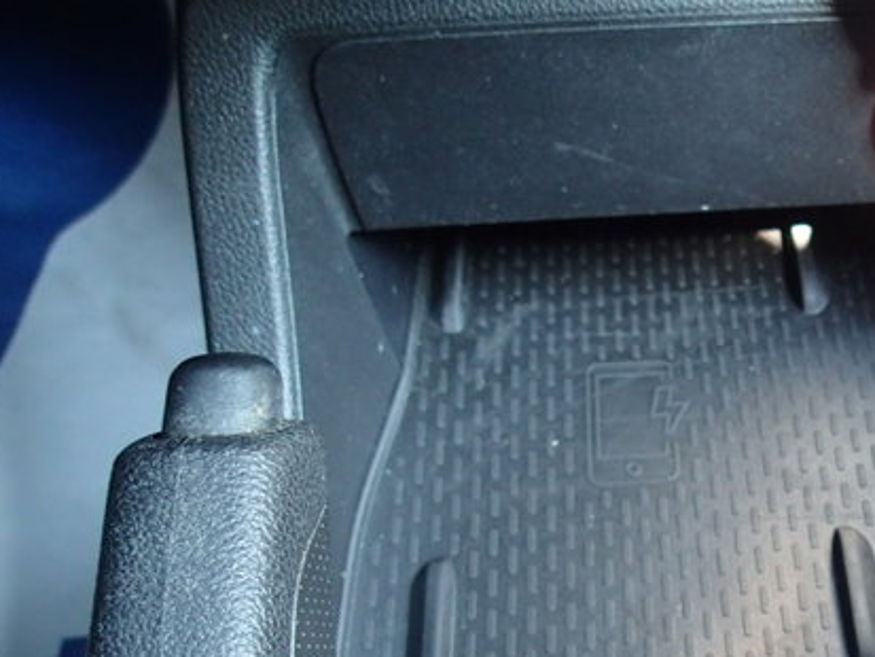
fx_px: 1163
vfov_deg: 31.2
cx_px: 773
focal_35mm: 46
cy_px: 458
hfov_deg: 38.6
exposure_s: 1/30
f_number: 2
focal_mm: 4.5
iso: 400
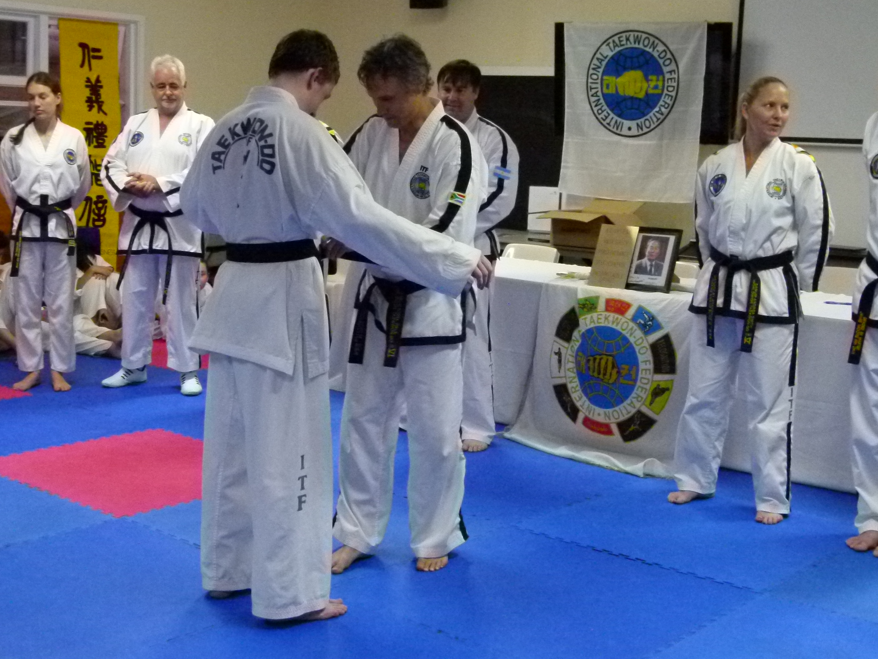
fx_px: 1294
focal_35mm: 51
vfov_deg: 28.6
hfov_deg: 37.4
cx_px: 392
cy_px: 306
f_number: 3.2
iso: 800
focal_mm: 7.7
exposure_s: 1/40
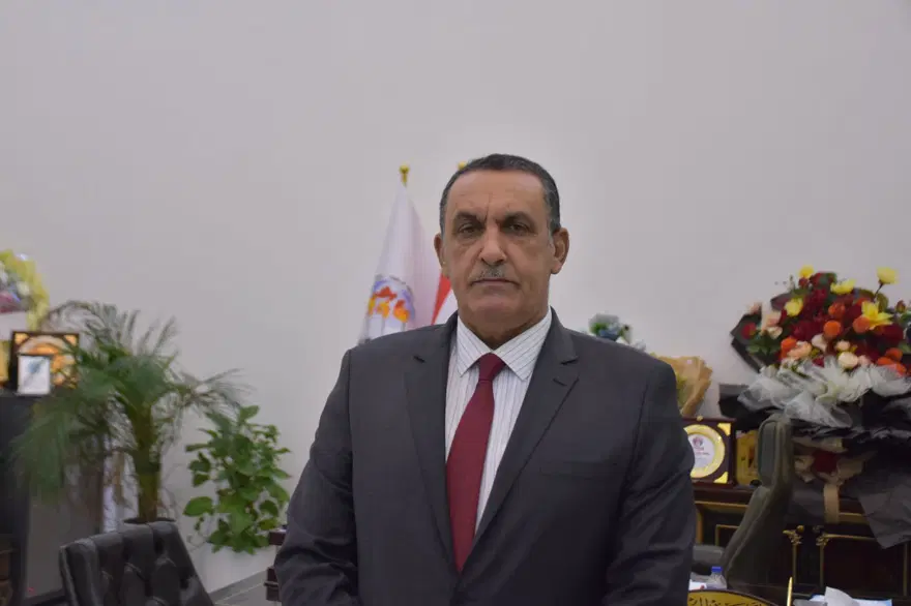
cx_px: 456
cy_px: 303
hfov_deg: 41.1
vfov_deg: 28.1
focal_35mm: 48
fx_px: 1214
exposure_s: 1/80
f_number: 4.5
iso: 800
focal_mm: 32
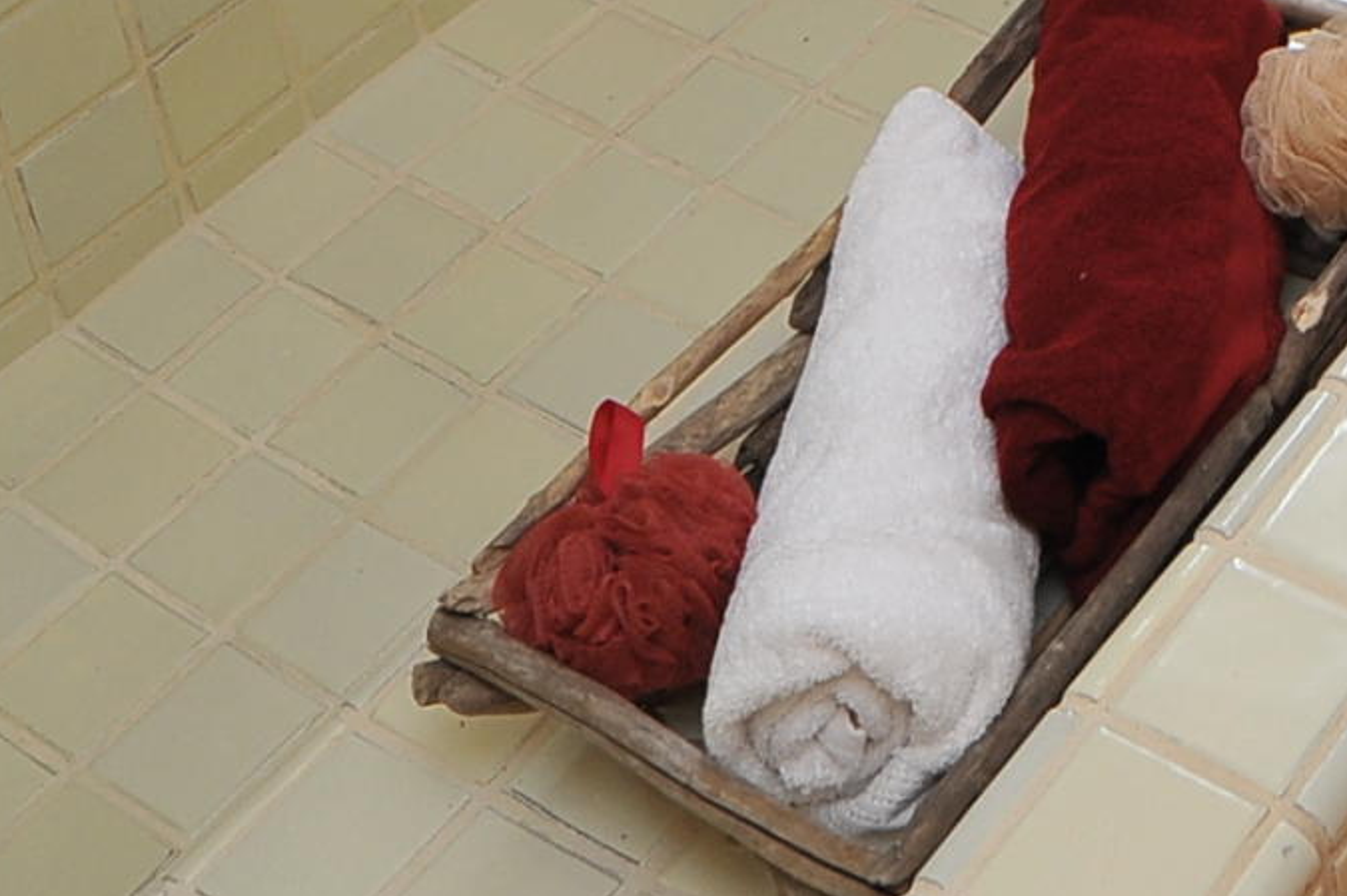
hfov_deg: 22.3
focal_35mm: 80
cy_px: -1061
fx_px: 2991
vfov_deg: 13.7
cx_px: 1824
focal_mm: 18
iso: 640
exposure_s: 1/80
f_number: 9
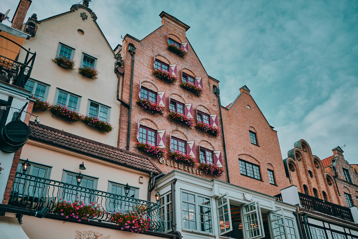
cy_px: 120
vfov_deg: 37.9
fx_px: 348
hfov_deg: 54.4
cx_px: 179
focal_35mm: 35
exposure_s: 1/500
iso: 200
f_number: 2.2
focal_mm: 23
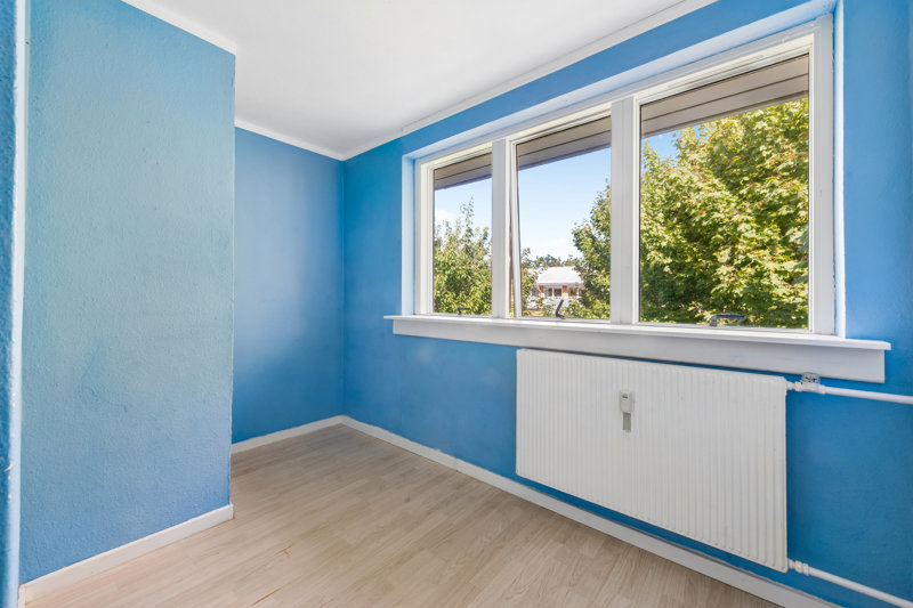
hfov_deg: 104.3
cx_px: 456
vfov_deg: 81.2
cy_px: 304
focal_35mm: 14
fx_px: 355
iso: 250
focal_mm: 14
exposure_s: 1/15
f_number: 10
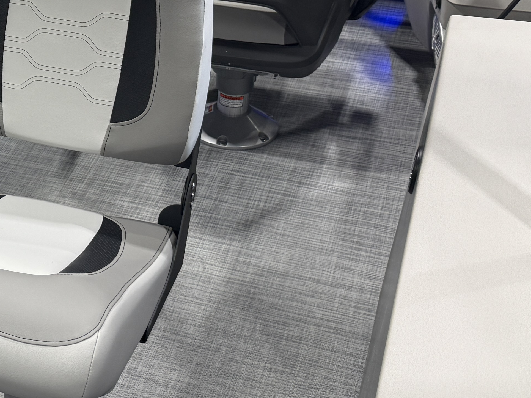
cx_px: -168
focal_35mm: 71
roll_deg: +6.4
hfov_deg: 23.9
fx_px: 1089
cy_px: 96
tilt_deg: -29.3
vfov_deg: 20.5
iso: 100
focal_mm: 6.76
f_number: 1.78
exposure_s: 1/120
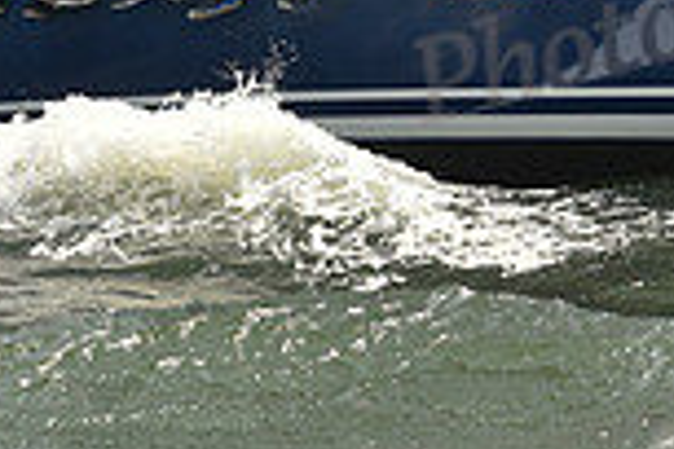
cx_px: 189
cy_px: -156
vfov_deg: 4.5
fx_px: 5691
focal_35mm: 304
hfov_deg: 6.8
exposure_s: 1/800
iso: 250
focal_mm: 80
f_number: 7.1
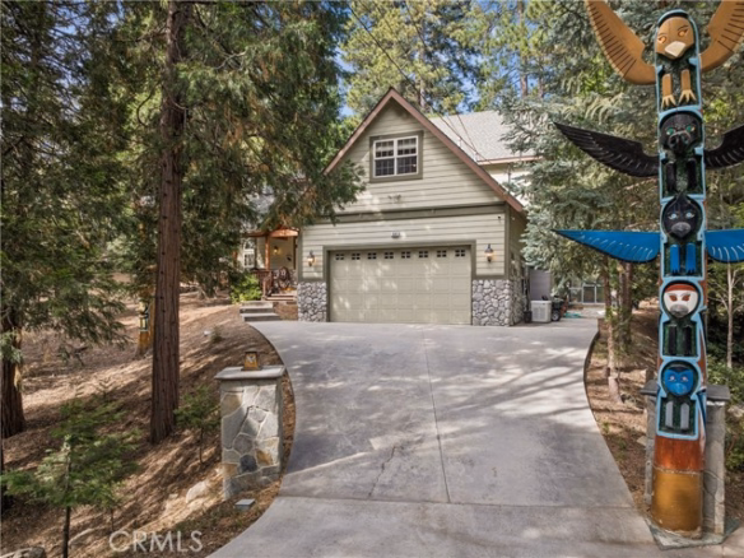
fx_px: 516
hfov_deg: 71.6
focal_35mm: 24
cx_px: 372
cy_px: 279
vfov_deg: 56.8
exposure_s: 1/15
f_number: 2.8
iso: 130
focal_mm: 12.3
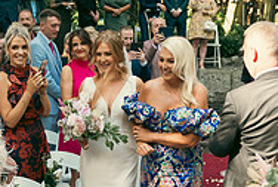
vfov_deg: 17.0
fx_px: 619
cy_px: 145
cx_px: 64
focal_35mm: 80
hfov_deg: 25.0
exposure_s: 1/160
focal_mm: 26
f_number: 3.5
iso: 200
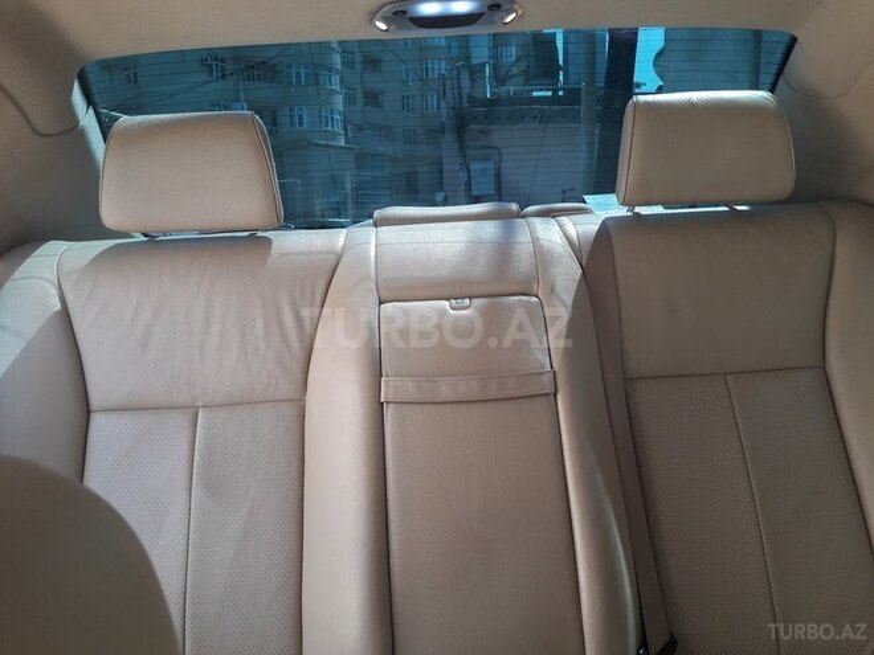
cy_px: 328
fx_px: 707
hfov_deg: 63.4
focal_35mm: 28
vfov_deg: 49.7
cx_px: 437
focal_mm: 3.7
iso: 40
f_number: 1.9
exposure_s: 1/100
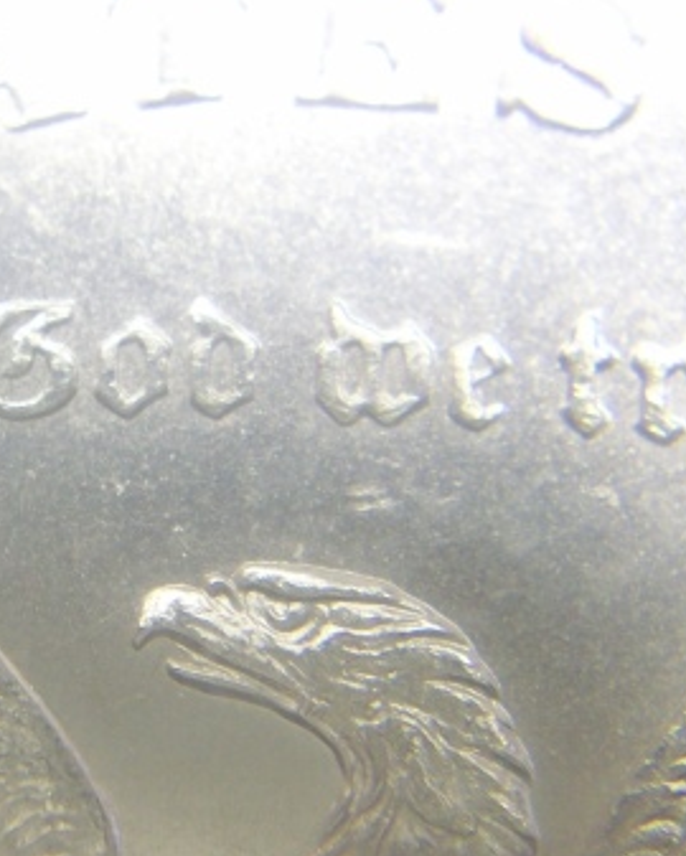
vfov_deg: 22.8
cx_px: 80
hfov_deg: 18.2
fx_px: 2105
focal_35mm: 83
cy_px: 629
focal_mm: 6.2
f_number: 2.8
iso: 80
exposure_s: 1/10.7
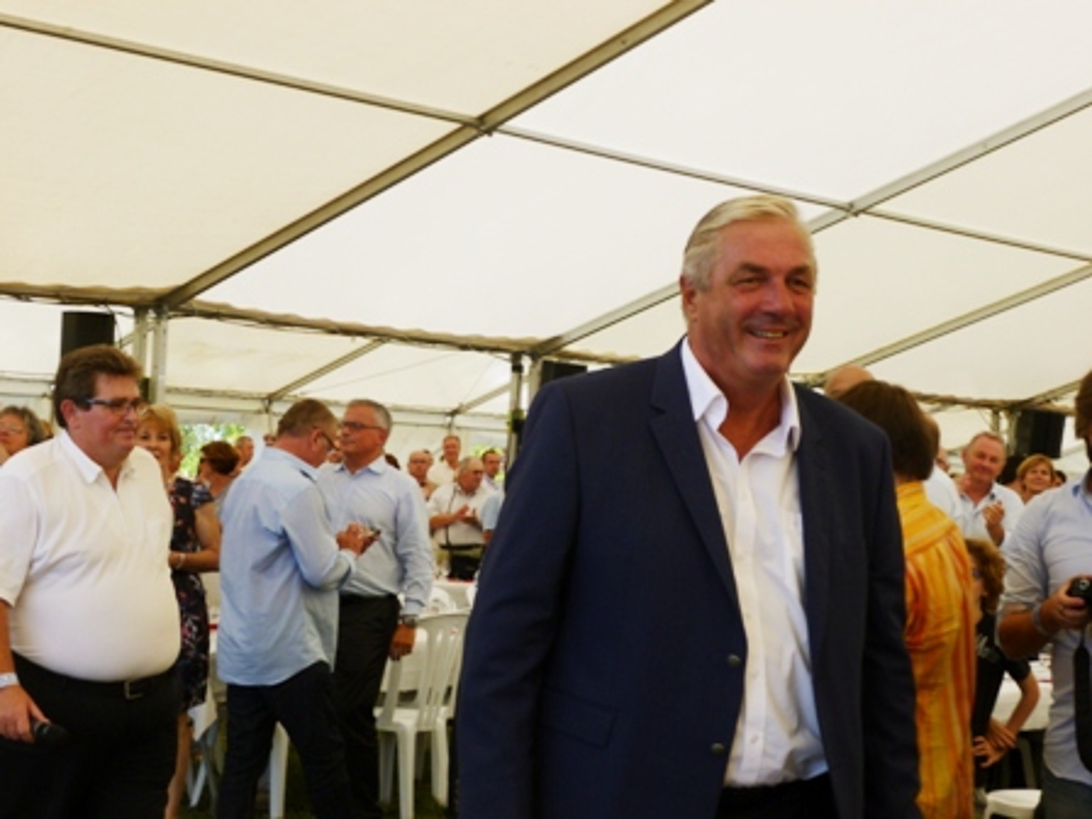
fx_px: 2177
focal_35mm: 69
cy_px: 410
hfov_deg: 28.2
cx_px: 546
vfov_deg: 21.3
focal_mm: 12.3
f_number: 4.6
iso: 100
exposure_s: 1/125
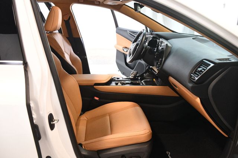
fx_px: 198
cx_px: 119
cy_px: 79
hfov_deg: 62.0
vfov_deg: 43.6
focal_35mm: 30
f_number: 3.5
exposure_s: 1/80
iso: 3200
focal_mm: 20
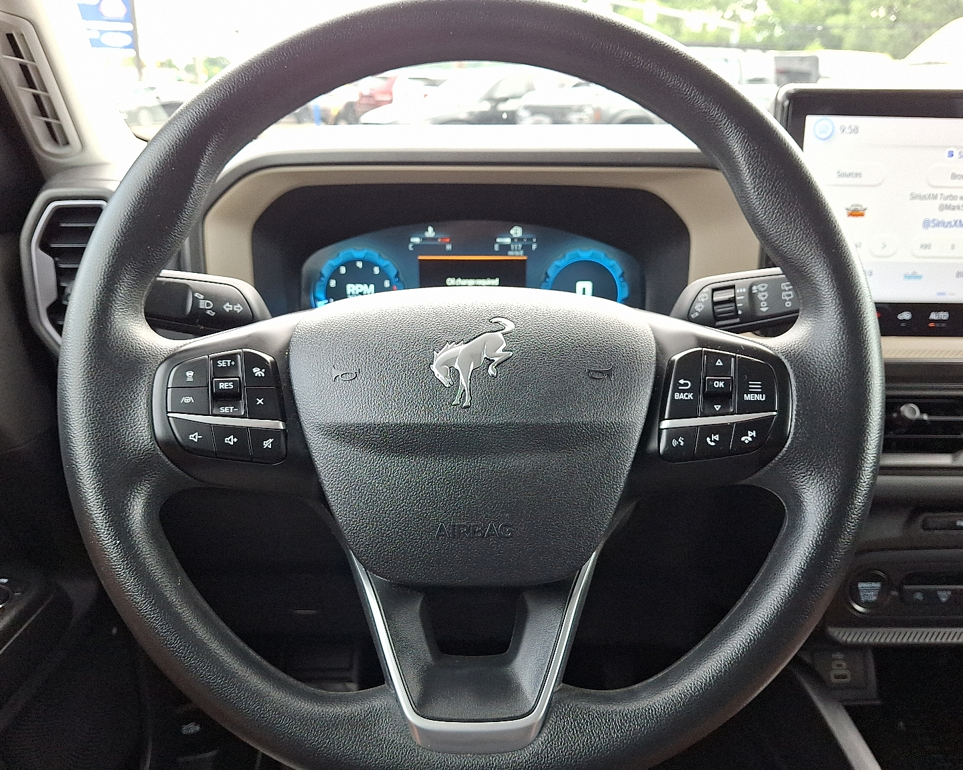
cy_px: 397
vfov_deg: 53.2
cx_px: 472
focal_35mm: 27
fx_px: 770
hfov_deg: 64.1
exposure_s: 1/120
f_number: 1.8
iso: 62
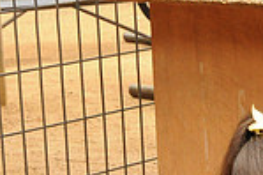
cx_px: 399
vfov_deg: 5.8
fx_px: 1700
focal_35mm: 233
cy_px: 275
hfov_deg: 8.6
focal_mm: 40
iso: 1600
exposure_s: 1/200
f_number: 13
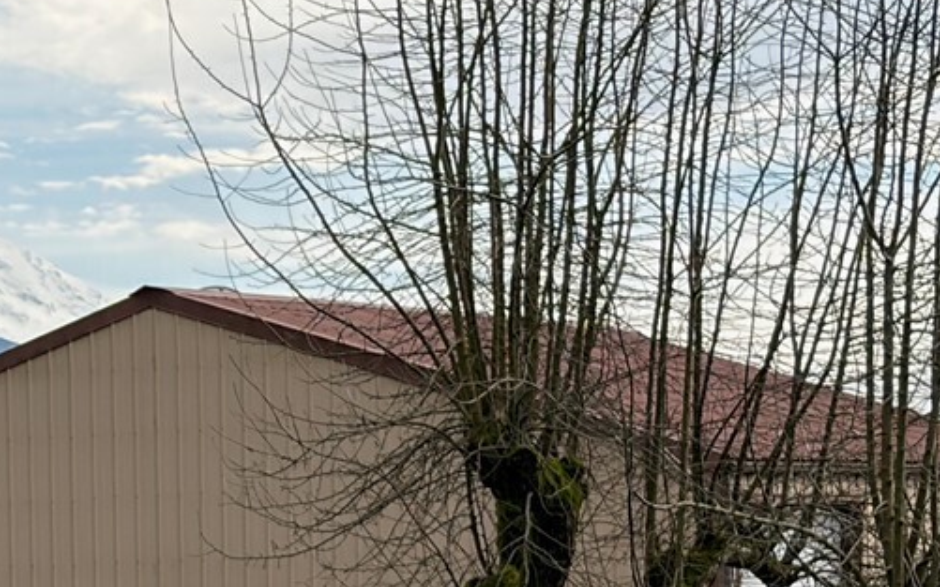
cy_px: 737
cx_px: -221
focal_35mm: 176
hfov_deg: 11.6
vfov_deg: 7.4
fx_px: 4508
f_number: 1.6
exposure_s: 1/2639
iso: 32
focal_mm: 5.96
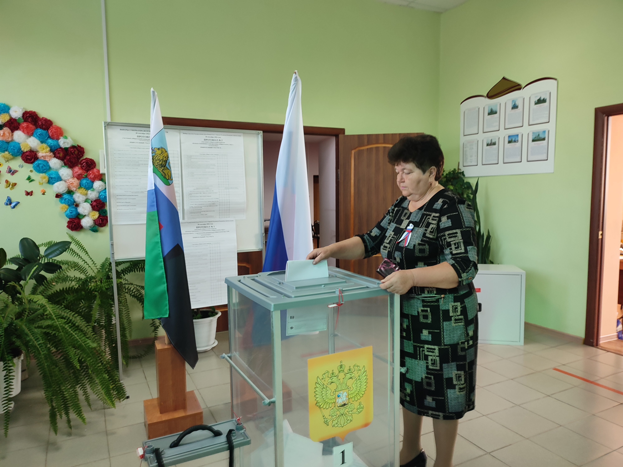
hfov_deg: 69.4
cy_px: 234
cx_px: 312
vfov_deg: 54.9
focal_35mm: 25
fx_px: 450
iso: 303
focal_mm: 6.04
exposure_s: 1/33
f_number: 1.9
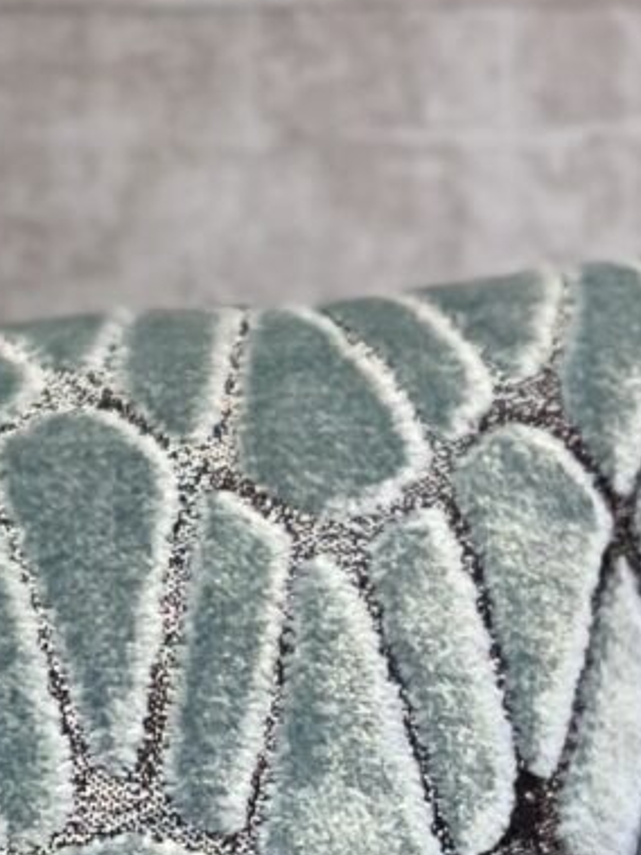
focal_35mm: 324
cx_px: -1007
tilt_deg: -18.9
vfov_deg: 6.0
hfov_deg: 4.5
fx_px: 8004
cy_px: 1590
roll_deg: +1.3
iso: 125
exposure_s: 1/170
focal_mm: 6.86
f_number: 1.78
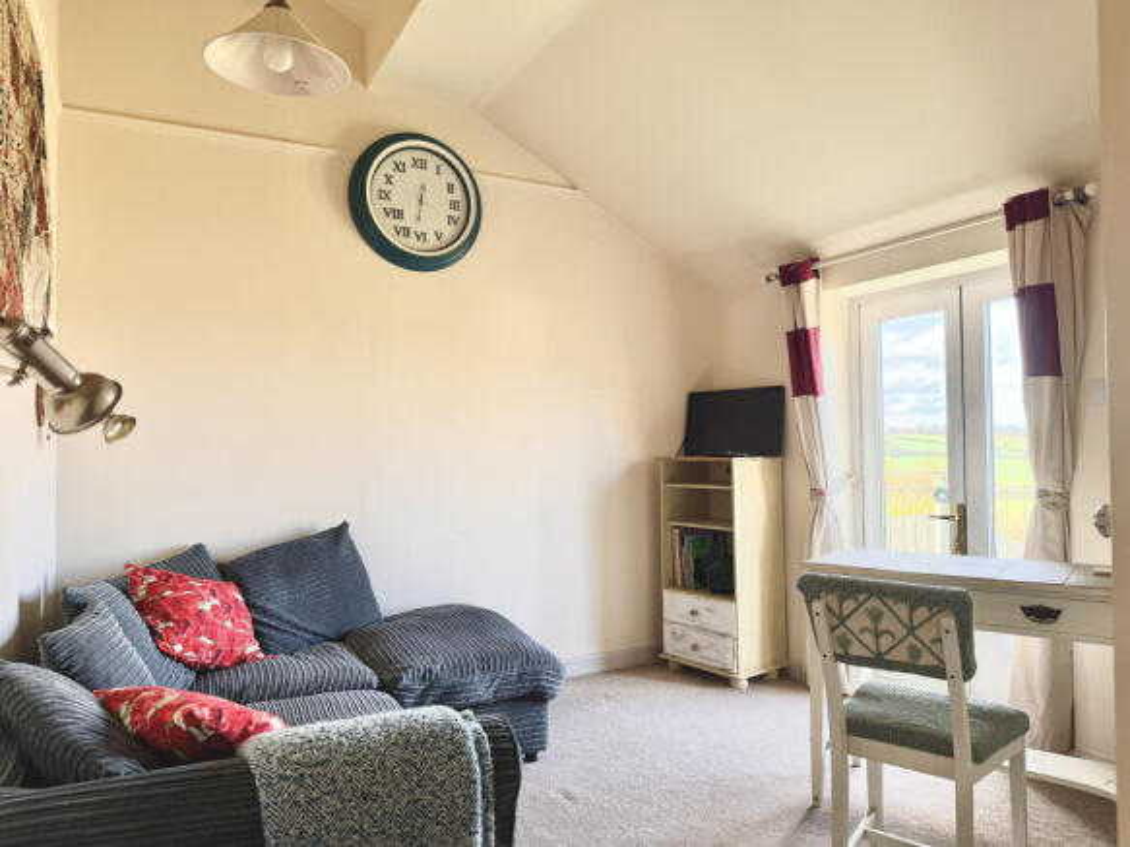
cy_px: 424
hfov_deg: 71.6
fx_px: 783
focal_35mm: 24
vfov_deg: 56.8
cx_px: 565
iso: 80
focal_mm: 6.76
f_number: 1.78
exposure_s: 1/166
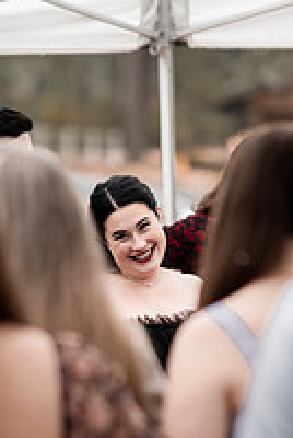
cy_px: 377
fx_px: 2324
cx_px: 171
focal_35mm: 191
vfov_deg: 10.7
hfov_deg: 7.2
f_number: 1.4
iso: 200
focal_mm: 85
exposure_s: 1/1000
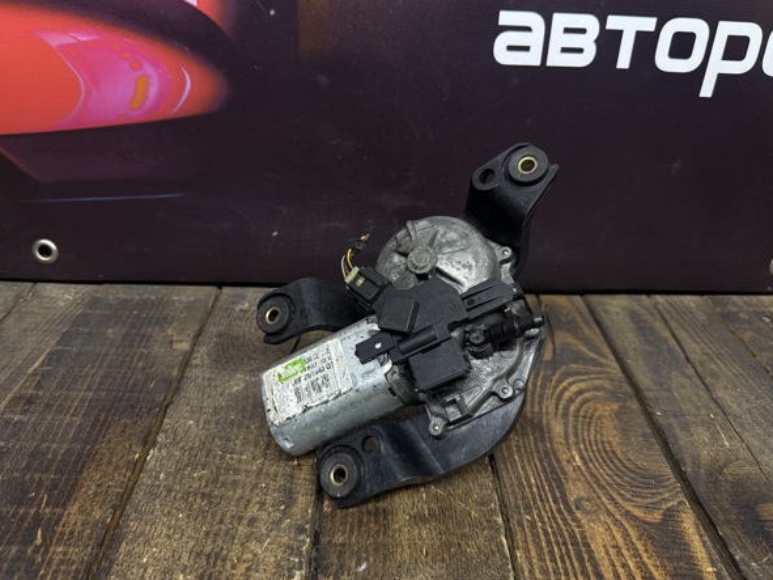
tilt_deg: -26.7
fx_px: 580
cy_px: 271
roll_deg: -2.1
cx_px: 386
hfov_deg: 67.3
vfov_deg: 53.0
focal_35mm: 26
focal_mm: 6.76
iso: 160
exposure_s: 1/50
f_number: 1.78
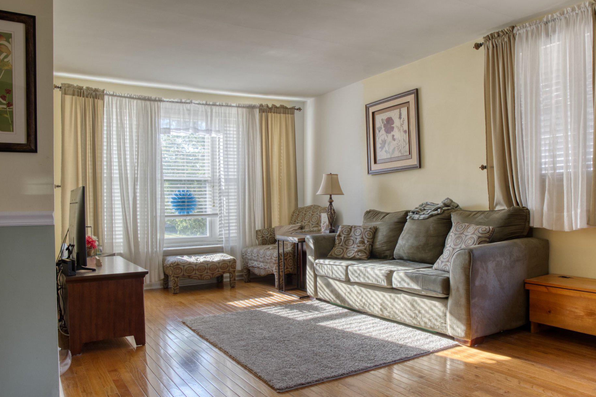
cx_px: 324
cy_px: 212
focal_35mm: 27
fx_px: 447
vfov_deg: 47.9
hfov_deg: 67.3
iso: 400
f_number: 10
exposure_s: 1/125
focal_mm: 16
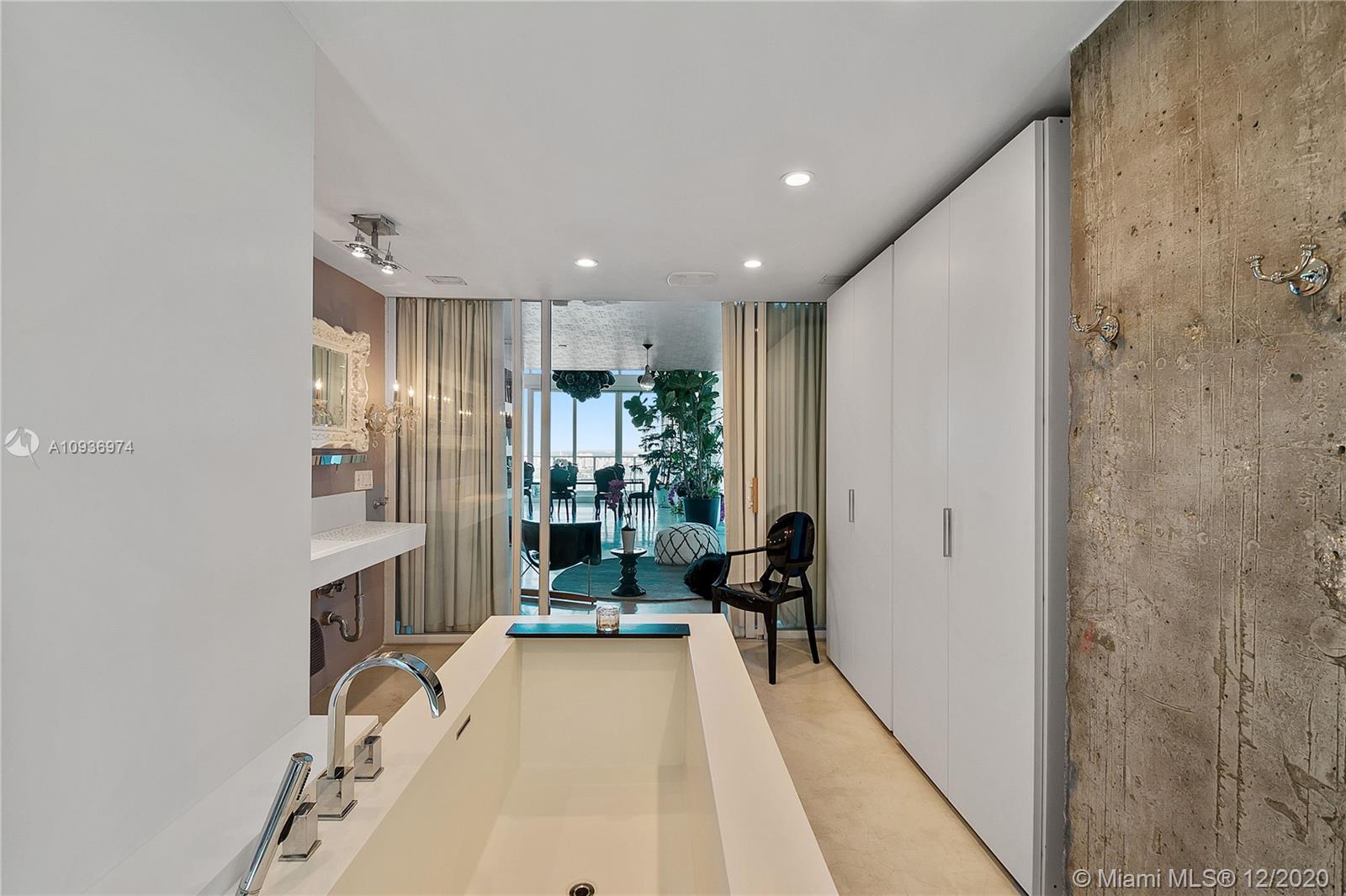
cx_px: 673
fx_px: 561
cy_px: 448
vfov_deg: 77.3
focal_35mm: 15
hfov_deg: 100.4
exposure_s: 1/13
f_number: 7.1
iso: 100
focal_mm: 10
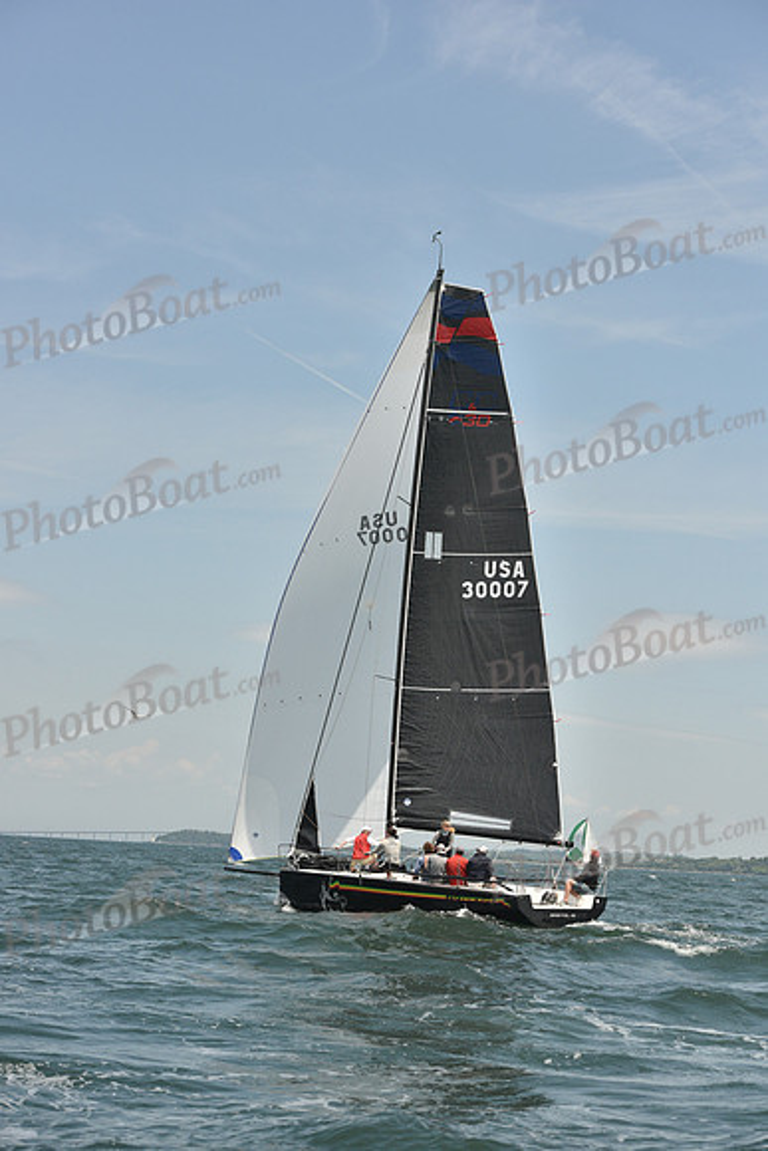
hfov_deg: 19.5
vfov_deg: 28.8
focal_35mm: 70
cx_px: 384
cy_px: 576
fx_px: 2238
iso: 400
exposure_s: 1/1600
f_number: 8
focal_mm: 70
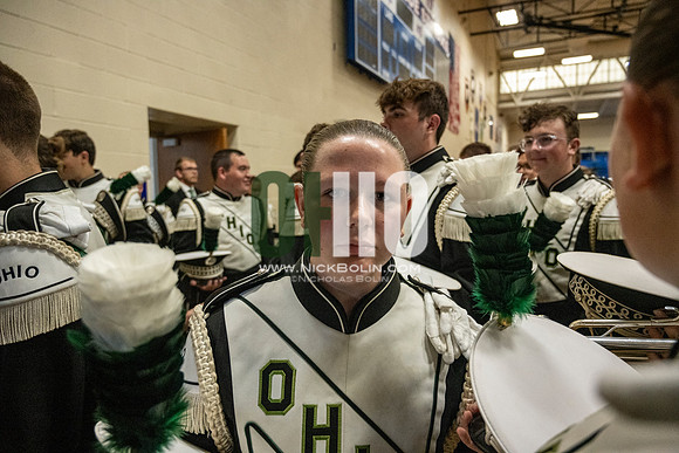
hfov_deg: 73.7
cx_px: 340
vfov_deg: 53.2
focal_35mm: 24
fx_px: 453
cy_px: 226
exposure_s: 1/800
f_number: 4
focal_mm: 24
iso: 8000
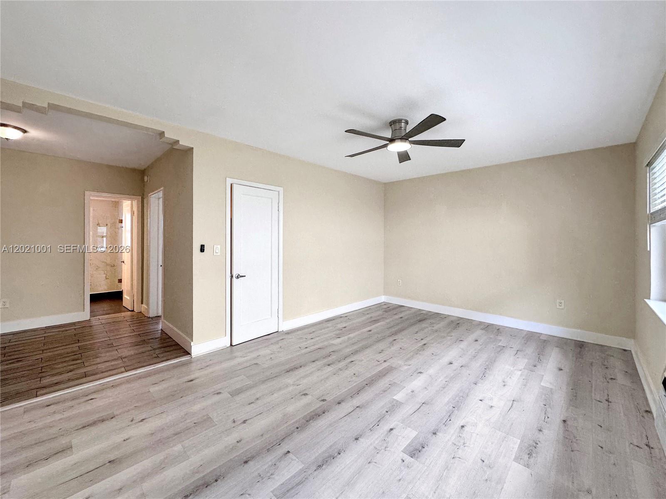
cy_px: 250
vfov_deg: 85.7
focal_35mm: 14
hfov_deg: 102.1
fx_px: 269
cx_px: 333
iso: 80
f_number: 2.2
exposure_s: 1/120
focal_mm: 2.22
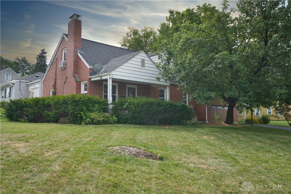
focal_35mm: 32
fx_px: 259
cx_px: 146
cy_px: 97
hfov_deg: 58.7
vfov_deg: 41.1
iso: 100
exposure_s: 1/60
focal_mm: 32
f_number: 10
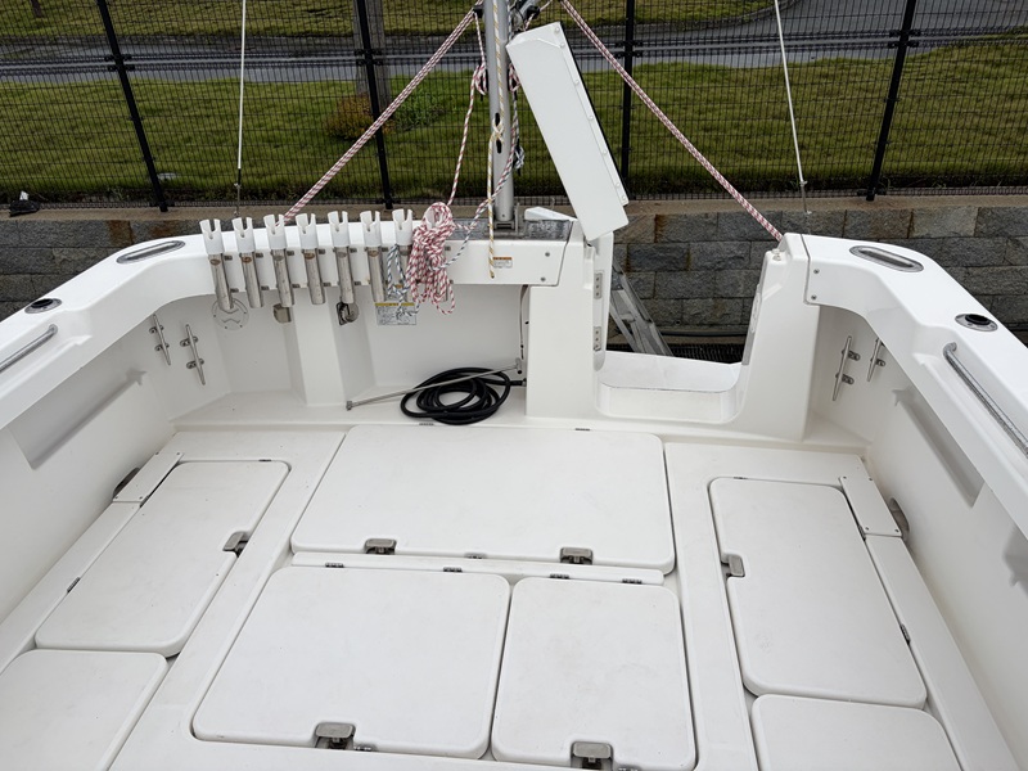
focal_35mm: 26
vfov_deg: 53.1
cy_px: 386
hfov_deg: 67.3
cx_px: 514
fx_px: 772
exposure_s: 1/4329
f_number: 1.6
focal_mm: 5.96
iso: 50
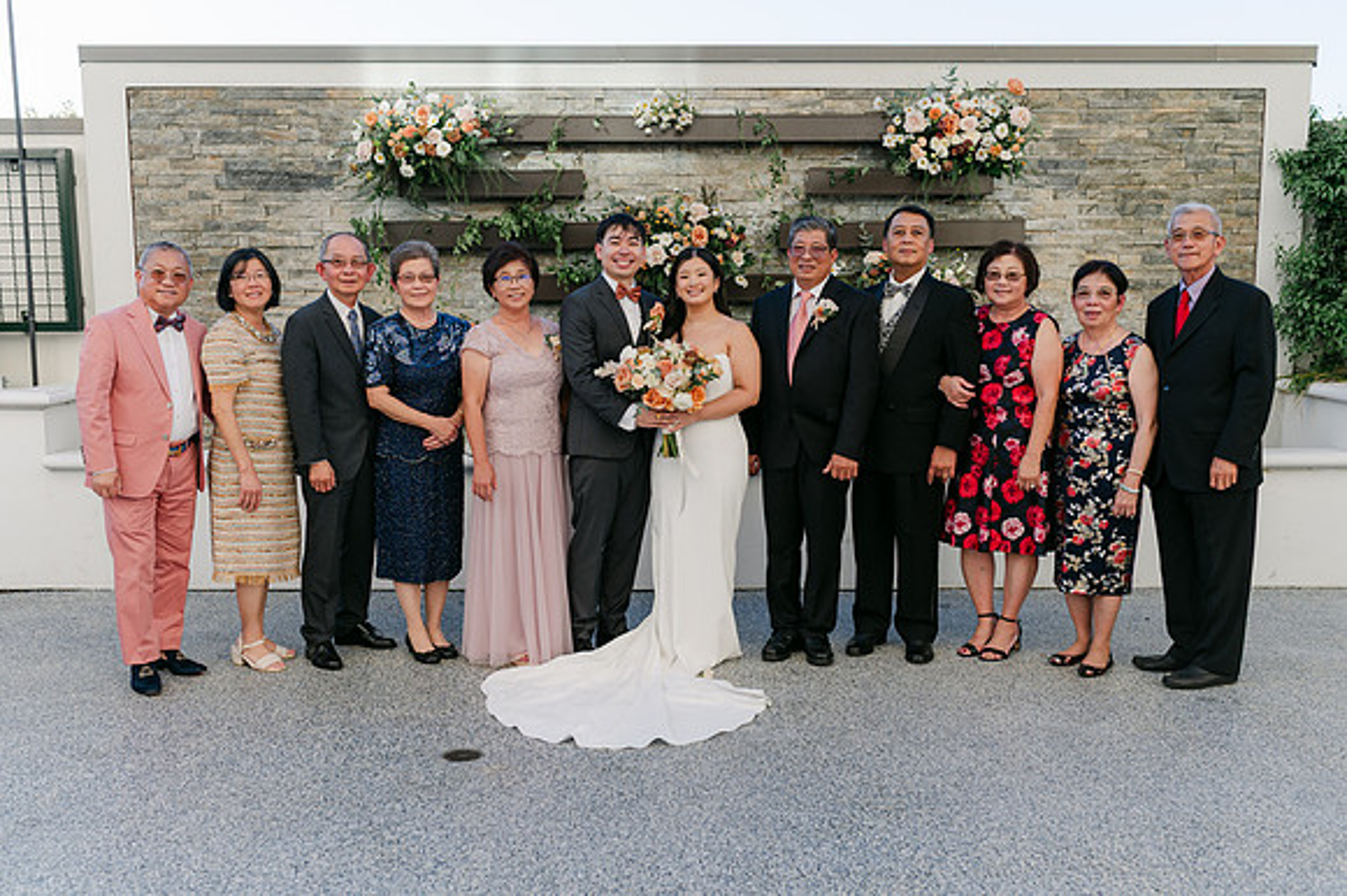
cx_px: 658
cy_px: 458
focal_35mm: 36
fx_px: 1348
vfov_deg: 36.8
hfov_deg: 53.1
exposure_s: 1/800
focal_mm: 35
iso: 100
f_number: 4
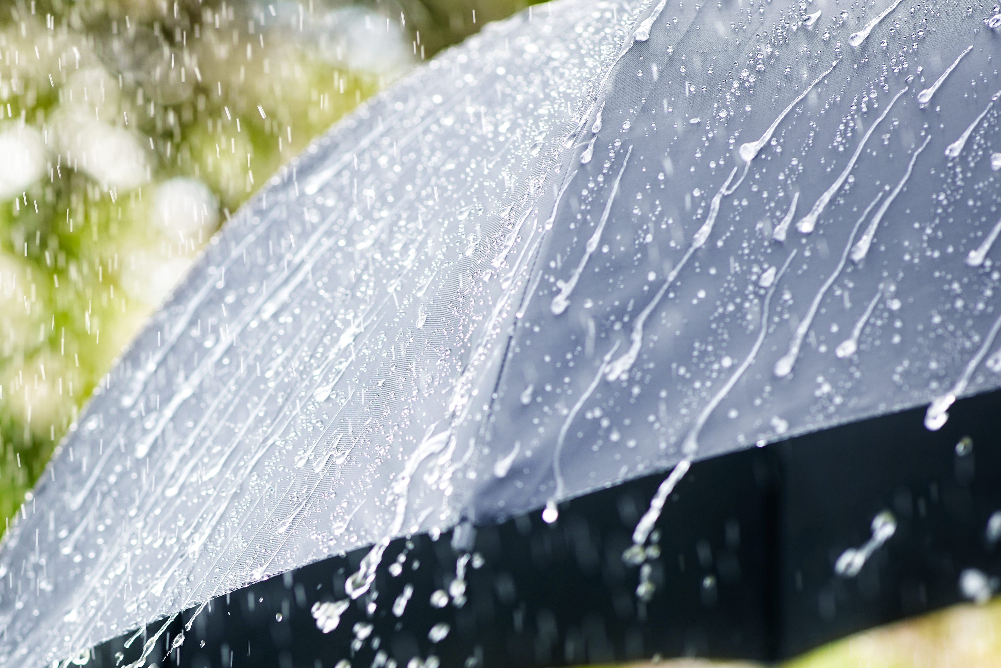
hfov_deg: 13.7
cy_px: 531
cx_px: 246
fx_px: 4144
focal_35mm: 149
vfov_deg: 9.2
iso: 100
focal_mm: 85
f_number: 3.2
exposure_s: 1/400
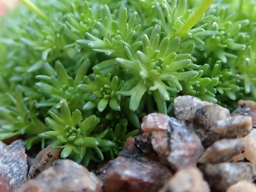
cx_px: 127
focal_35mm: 46
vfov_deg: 31.1
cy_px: 54
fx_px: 340
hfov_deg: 41.2
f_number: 2.3
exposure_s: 1/125
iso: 250
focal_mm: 5.5
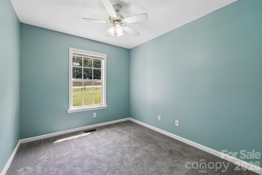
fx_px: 109
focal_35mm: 15
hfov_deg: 100.4
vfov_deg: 77.3
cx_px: 131
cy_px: 88
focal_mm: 10
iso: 400
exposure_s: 1/30
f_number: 8
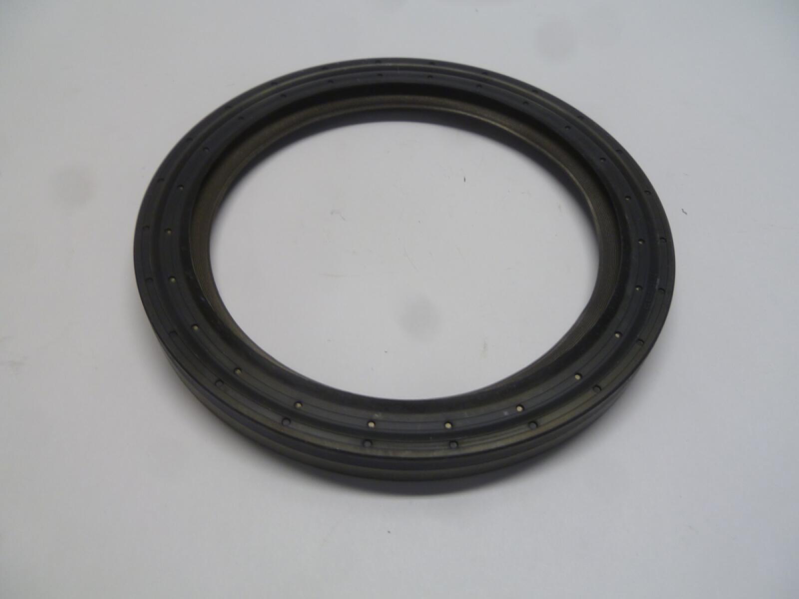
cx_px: 400
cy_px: 300
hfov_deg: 63.4
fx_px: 646
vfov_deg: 49.7
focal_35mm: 28
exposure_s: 1/15
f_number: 3.3
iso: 80
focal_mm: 5
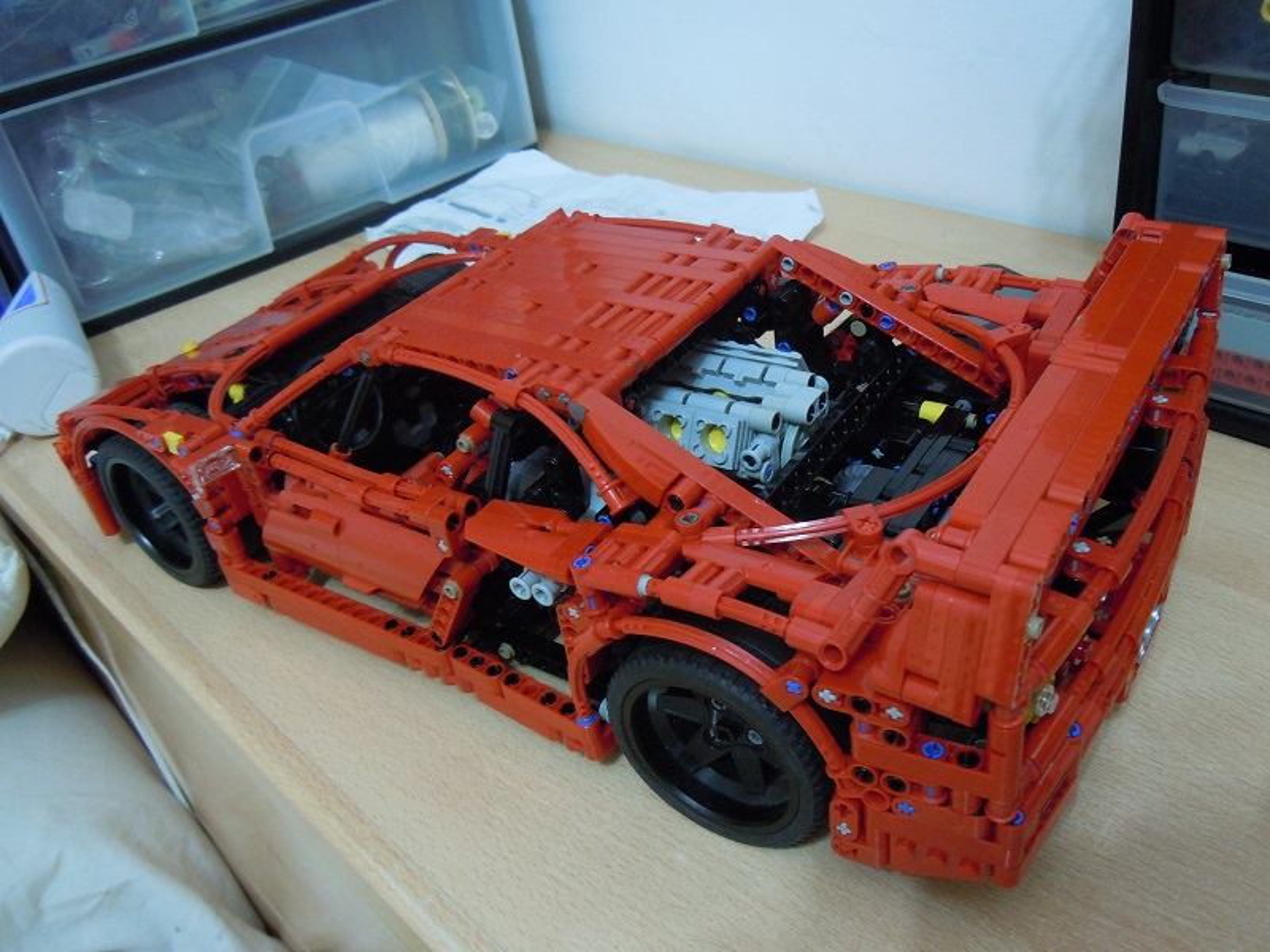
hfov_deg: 60.0
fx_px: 1101
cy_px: 476
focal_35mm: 30
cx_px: 635
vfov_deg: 46.8
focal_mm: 5.4
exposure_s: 1/6
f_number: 3.5
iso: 400
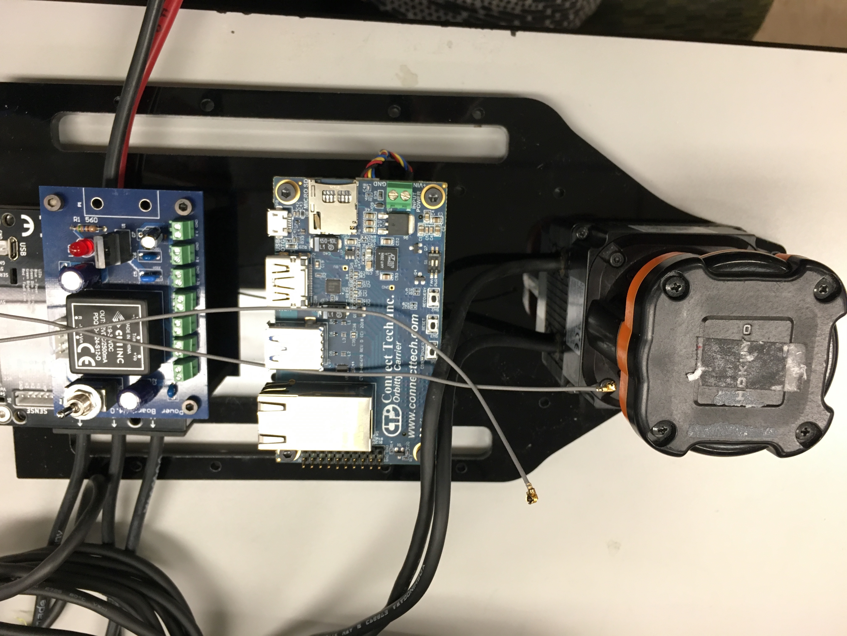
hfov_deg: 61.7
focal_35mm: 29
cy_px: 318
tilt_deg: -80.6
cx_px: 424
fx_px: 710
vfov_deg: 48.2
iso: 100
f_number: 2.2
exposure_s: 1/30
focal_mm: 4.15
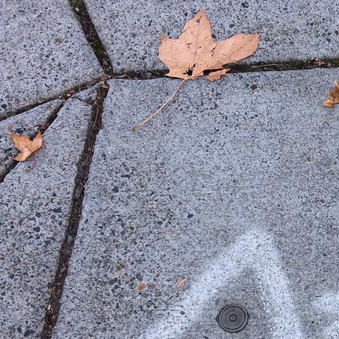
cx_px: 381
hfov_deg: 26.6
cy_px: 271
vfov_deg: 28.5
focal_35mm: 59
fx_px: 654
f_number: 2.2
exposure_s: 1/120
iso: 40
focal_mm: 4.15
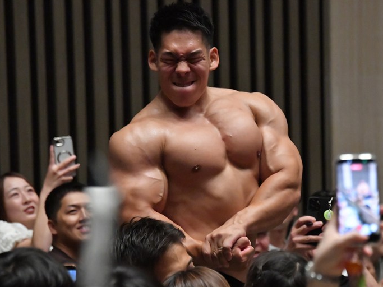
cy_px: 143
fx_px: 3075
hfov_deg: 7.1
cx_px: 214
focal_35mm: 278
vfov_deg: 5.3
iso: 12800
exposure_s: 1/400
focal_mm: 170
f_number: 5.6
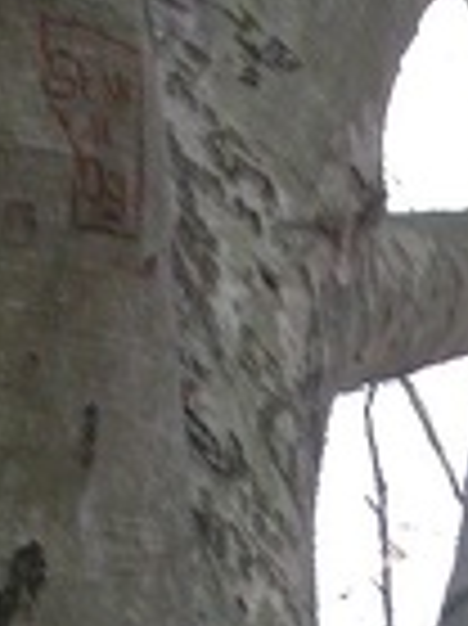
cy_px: 572
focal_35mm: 145
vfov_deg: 13.5
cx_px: 389
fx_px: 2618
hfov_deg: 10.2
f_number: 8
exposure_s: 1/30
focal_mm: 8.9
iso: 200
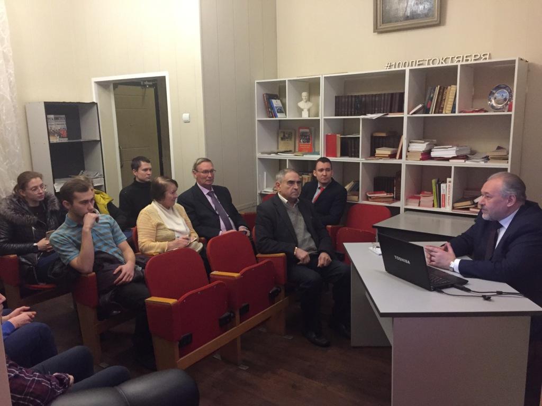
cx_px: 271
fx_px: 454
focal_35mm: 29
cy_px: 203
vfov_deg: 48.2
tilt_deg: -10.0
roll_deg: +1.3
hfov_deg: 61.7
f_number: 2.2
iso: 400
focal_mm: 4.15
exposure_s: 1/17
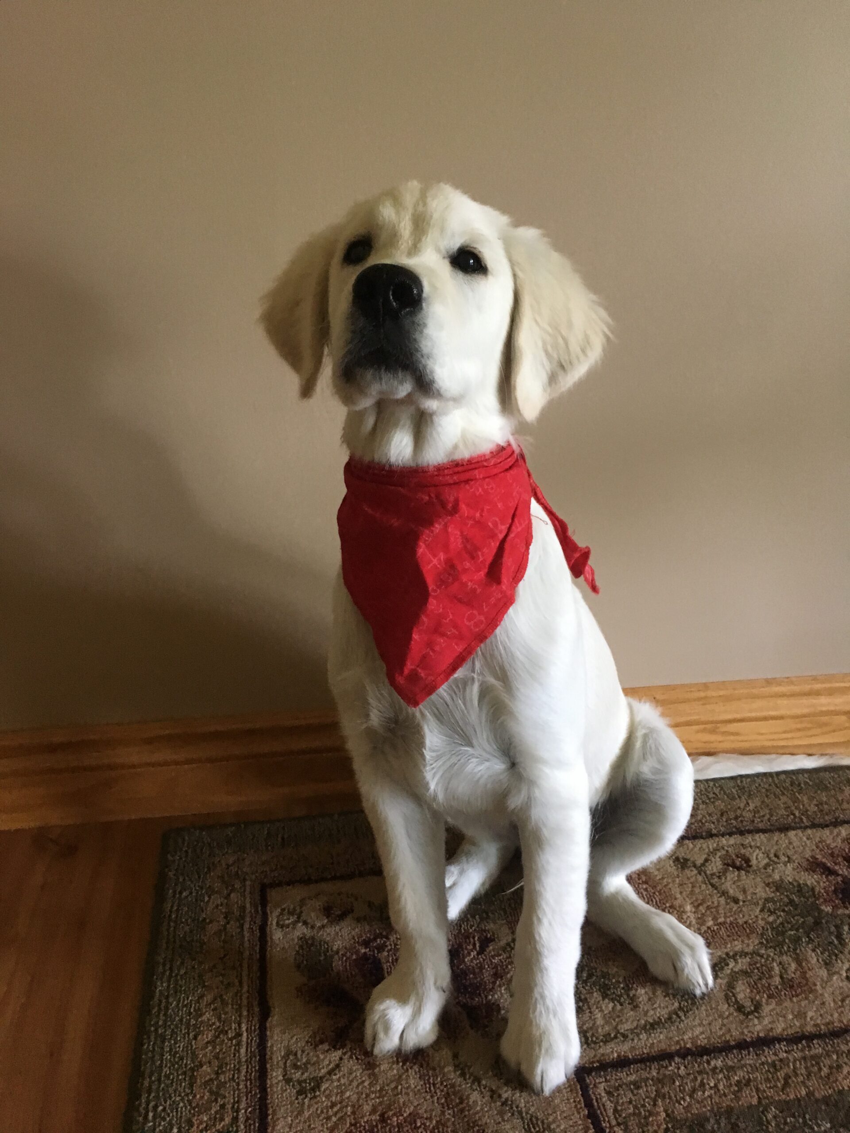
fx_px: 949
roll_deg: -1.0
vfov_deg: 61.7
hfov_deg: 48.2
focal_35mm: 29
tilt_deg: -24.3
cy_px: 566
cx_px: 425
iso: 200
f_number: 2.2
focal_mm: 4.15
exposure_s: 1/20
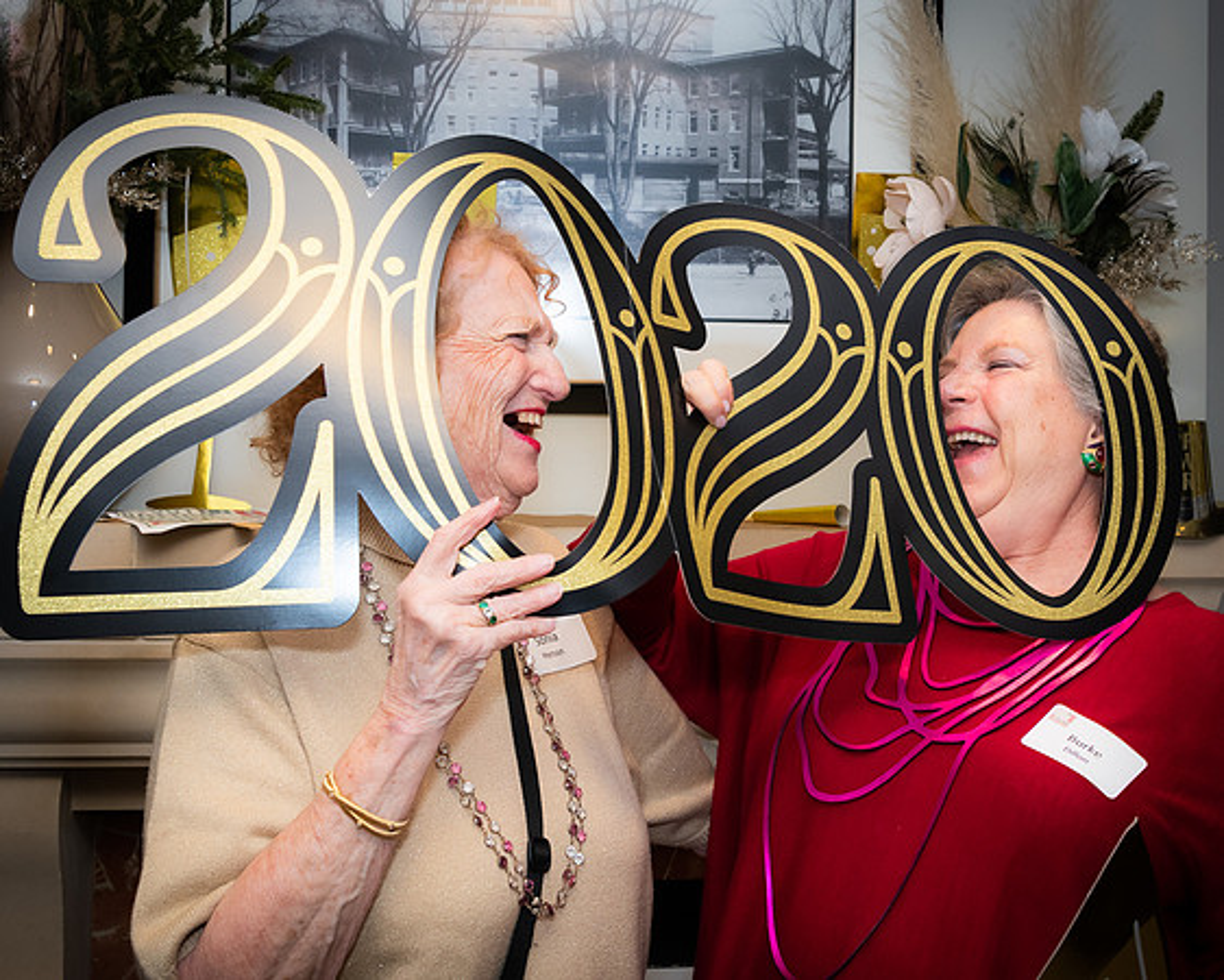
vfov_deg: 34.9
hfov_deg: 42.8
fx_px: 1555
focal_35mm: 43
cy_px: 418
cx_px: 722
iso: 500
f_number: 7.1
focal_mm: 24
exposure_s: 1/60
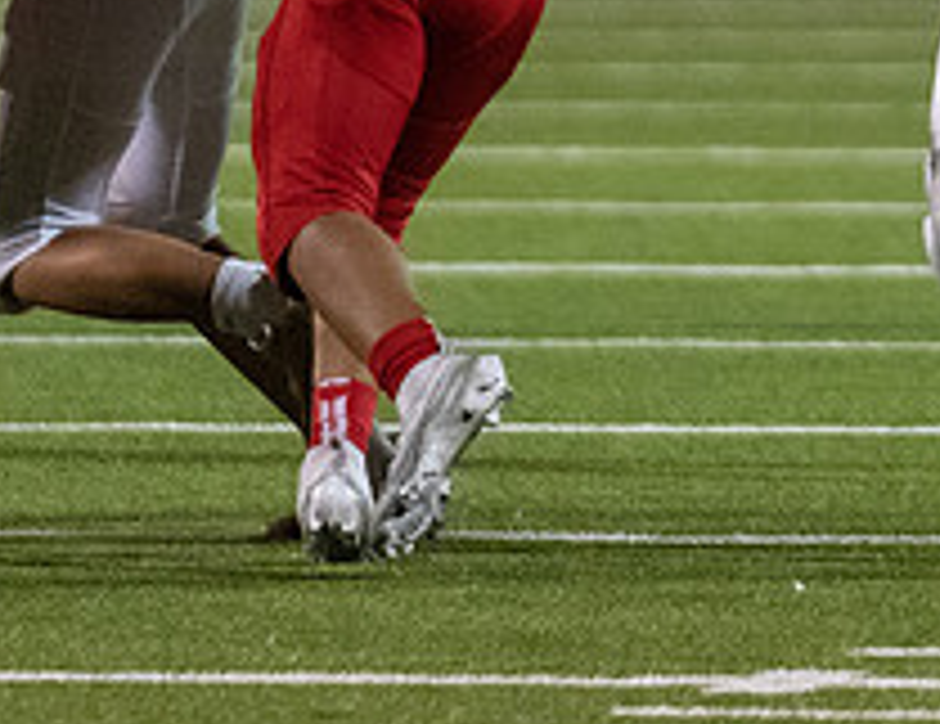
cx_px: 1093
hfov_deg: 1.9
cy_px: -254
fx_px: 28519
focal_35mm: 1040
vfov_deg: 1.5
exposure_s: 1/1000
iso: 6400
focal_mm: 200
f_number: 2.8
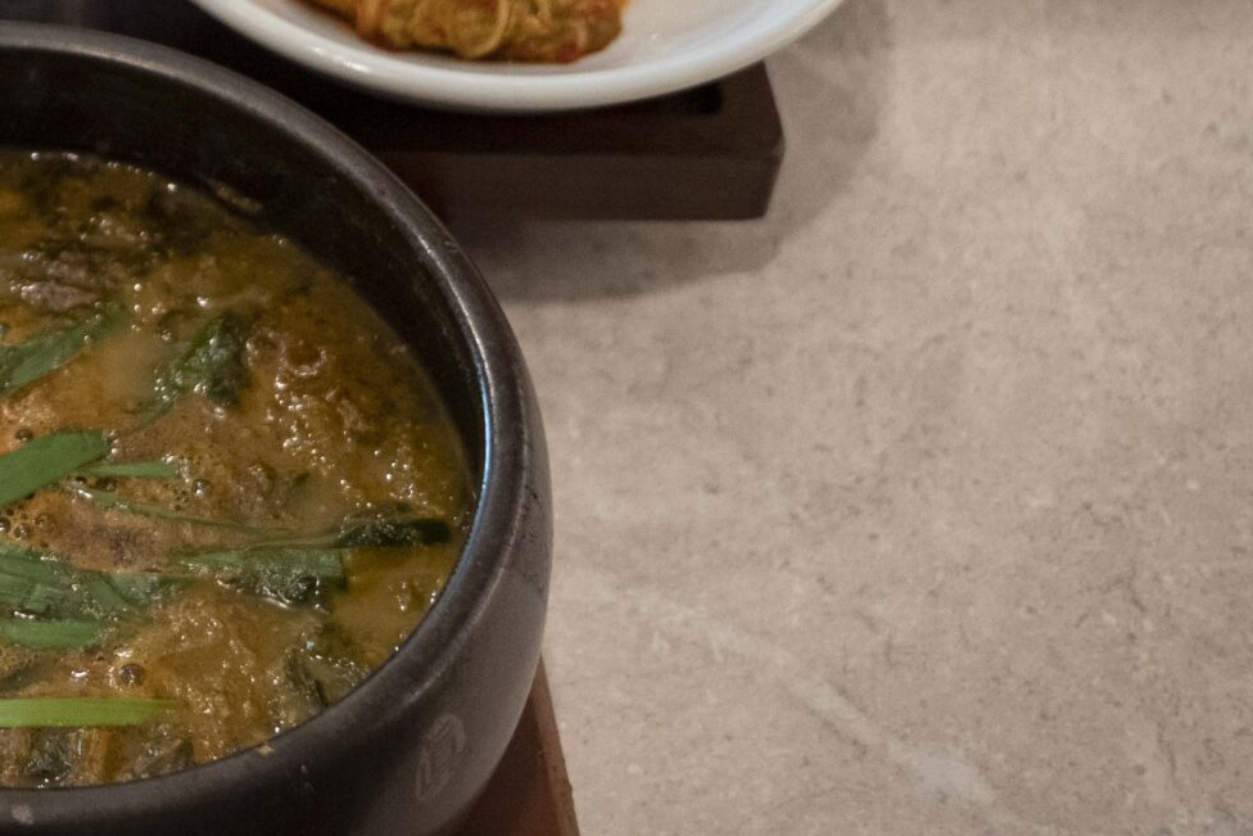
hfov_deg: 16.4
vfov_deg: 11.5
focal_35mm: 118
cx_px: -350
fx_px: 4107
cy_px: -37
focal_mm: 45
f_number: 5.6
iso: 6400
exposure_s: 1/160
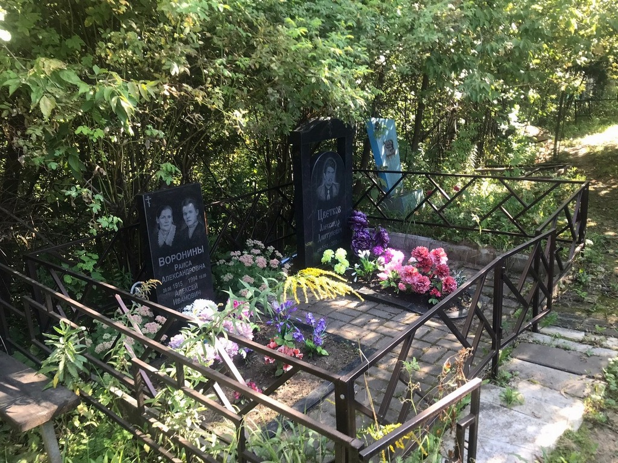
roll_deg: +1.6
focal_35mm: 28
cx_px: 309
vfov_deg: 49.7
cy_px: 232
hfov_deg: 63.4
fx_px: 500
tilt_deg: -13.8
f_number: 1.8
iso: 32
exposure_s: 1/93
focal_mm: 3.99
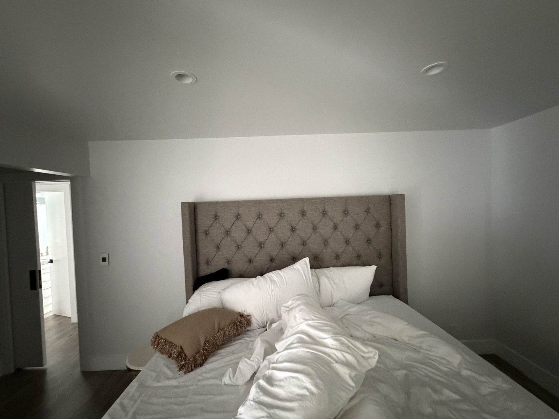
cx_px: 280
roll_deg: +2.4
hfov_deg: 102.1
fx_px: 226
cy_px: 210
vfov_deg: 85.7
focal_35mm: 14
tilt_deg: -0.3
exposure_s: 1/50
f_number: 2.2
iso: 1250
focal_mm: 2.22
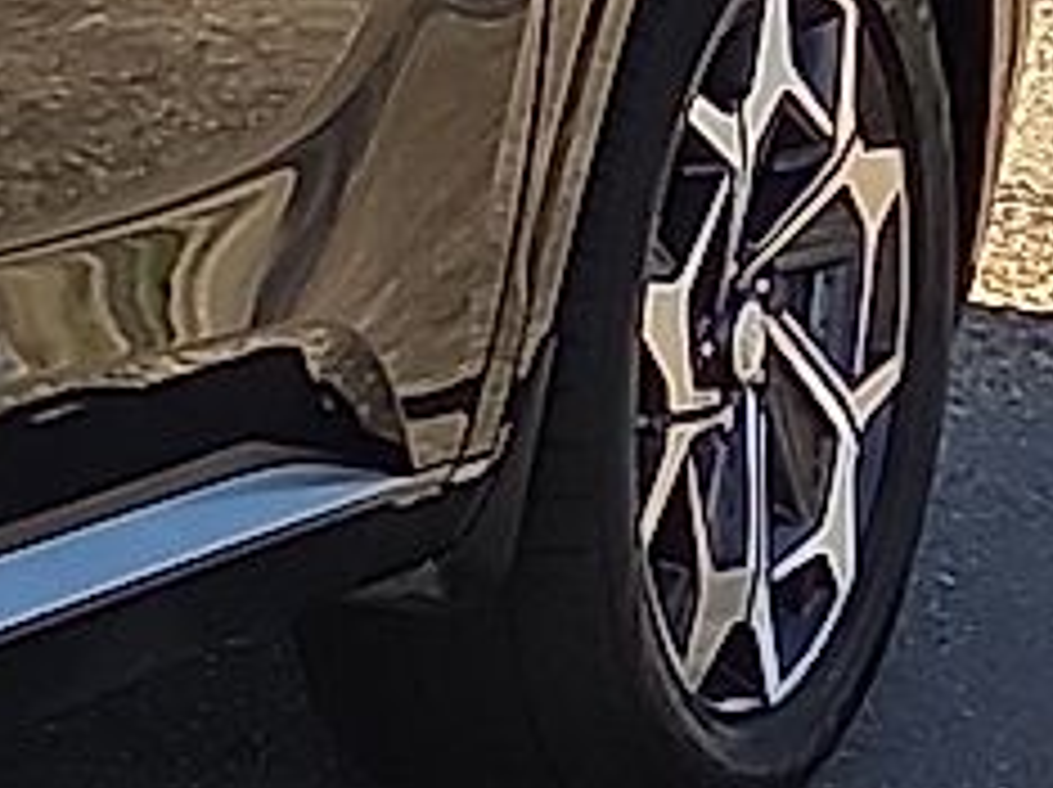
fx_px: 8326
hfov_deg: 6.5
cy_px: -185
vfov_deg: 5.4
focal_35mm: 274
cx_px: -2214
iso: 25
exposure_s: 1/1250
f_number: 1.8
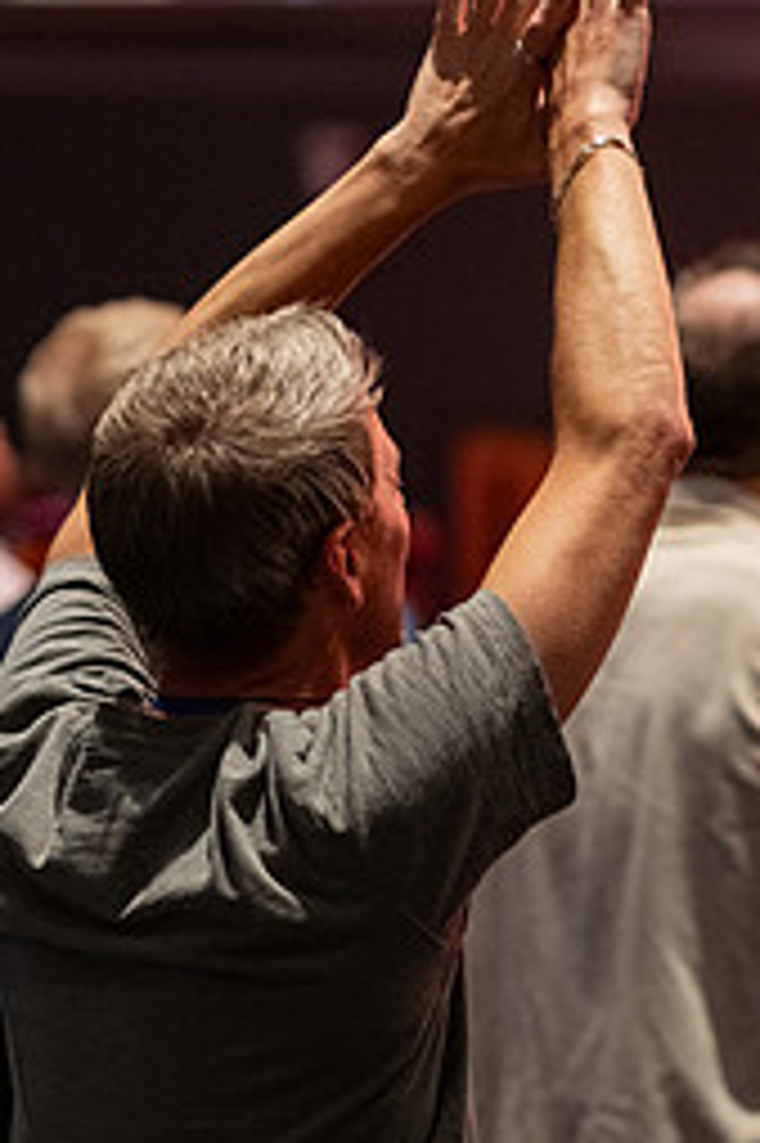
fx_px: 4724
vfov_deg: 13.8
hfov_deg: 9.2
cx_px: 423
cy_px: 666
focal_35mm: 149
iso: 2500
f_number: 1.8
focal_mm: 56
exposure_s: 1/80
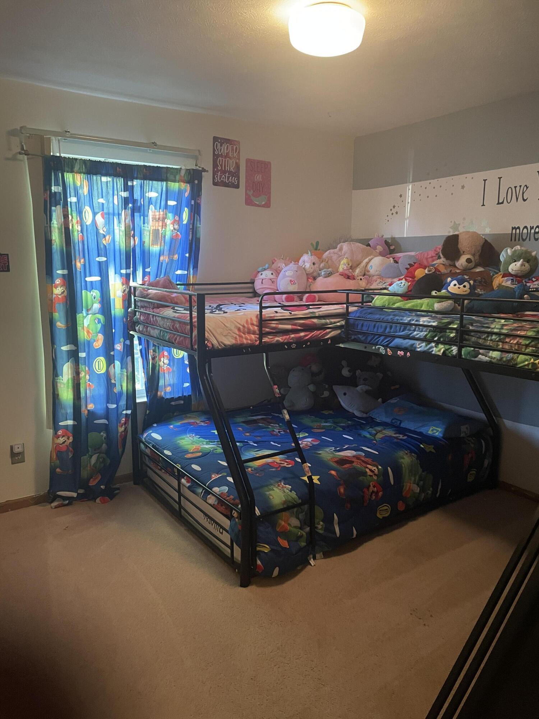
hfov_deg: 53.1
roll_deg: +0.4
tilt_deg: -10.7
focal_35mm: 26
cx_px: 270
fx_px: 540
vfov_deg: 67.3
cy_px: 360
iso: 500
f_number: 1.6
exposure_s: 1/30
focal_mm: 4.2
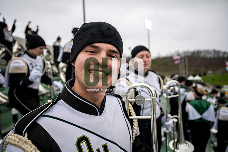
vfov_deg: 53.2
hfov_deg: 73.7
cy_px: 76
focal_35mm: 24
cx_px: 114
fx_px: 152
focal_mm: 24
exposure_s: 1/500
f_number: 2.8
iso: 160
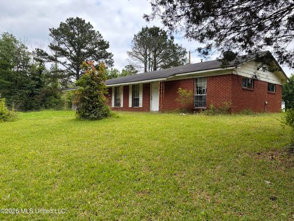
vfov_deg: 53.1
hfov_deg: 67.3
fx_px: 221
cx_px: 147
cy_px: 110
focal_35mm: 26
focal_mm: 5.96
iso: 64
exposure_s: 1/1901
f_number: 1.6
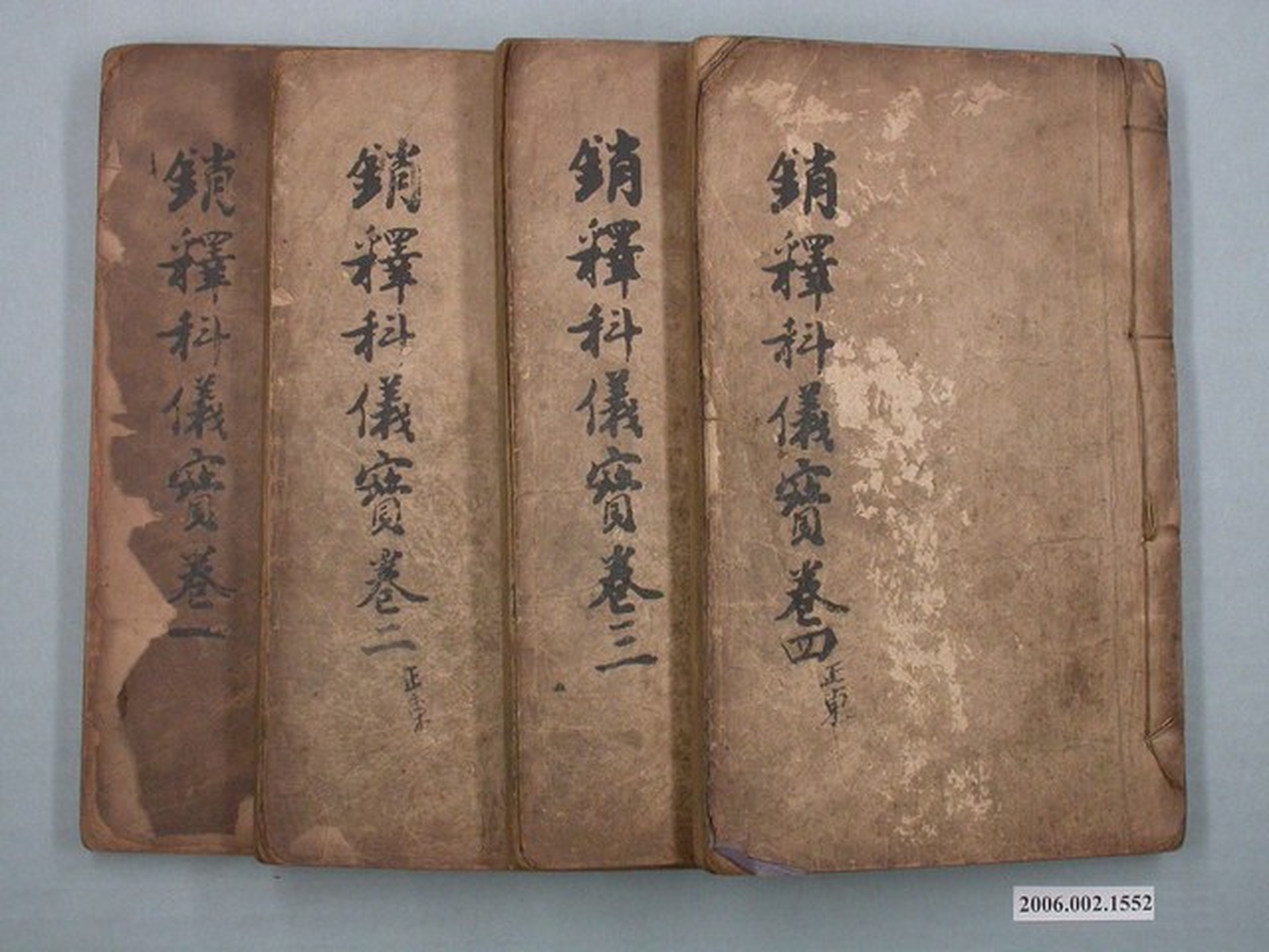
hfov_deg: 31.2
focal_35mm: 62
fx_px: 2273
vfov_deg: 23.7
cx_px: 634
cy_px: 476
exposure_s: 1/30
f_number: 6.4
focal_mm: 12.9
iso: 200
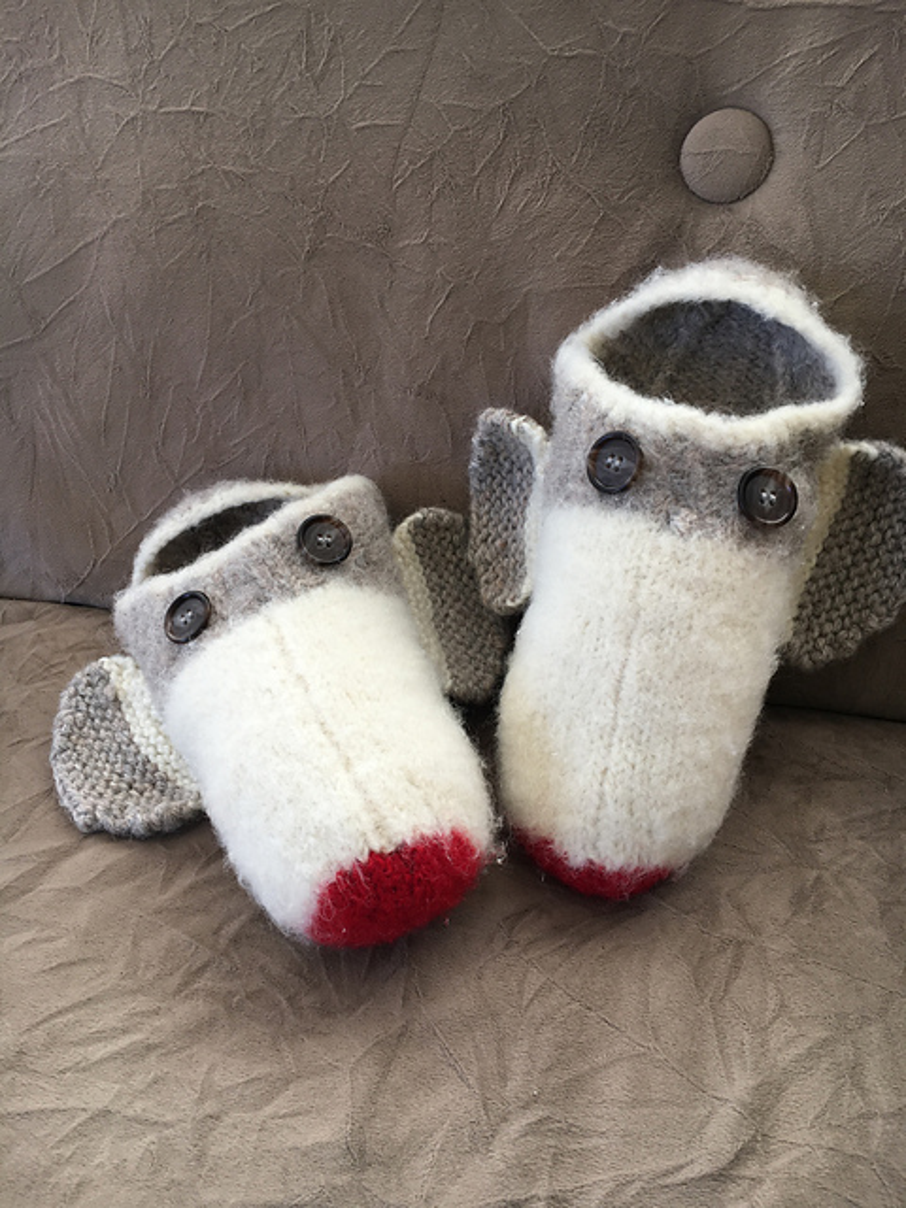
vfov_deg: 61.7
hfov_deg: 48.2
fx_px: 1012
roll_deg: +2.2
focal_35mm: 29
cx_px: 453
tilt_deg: -39.4
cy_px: 604
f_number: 2.2
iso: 32
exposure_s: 1/60
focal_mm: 4.15
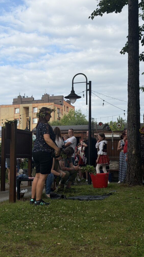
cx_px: 65
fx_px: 360
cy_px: 128
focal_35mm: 53
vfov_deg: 39.2
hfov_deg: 22.6
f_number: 1.78
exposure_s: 1/3378
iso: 64
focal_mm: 6.76
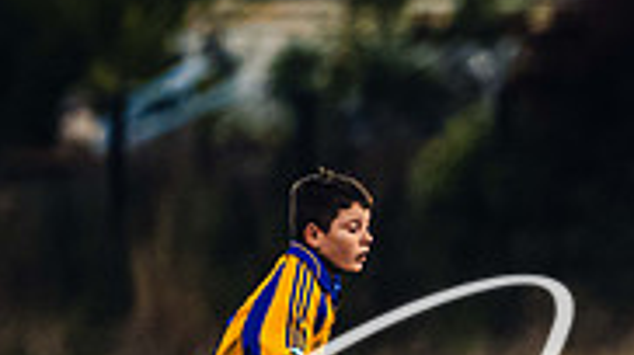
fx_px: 28084
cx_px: 1180
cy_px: 397
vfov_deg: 0.7
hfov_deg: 1.3
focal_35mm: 1672
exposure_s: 1/500
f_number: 2.8
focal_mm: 400
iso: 3200
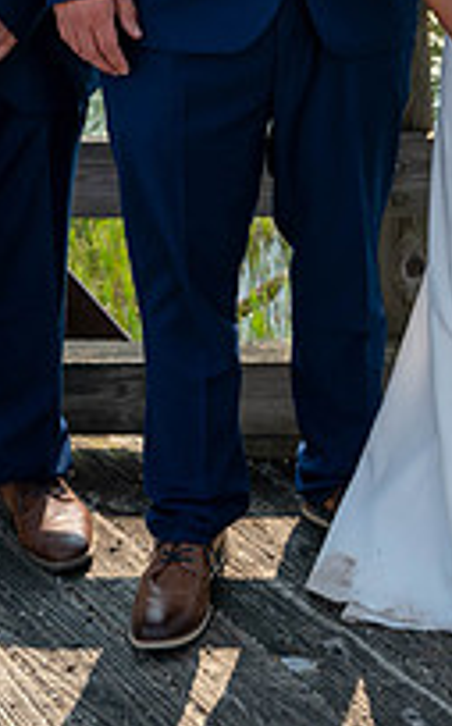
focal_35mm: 84
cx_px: 658
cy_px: -28
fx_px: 1660
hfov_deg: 14.5
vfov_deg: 23.5
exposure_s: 1/320
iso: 100
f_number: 6.3
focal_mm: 24
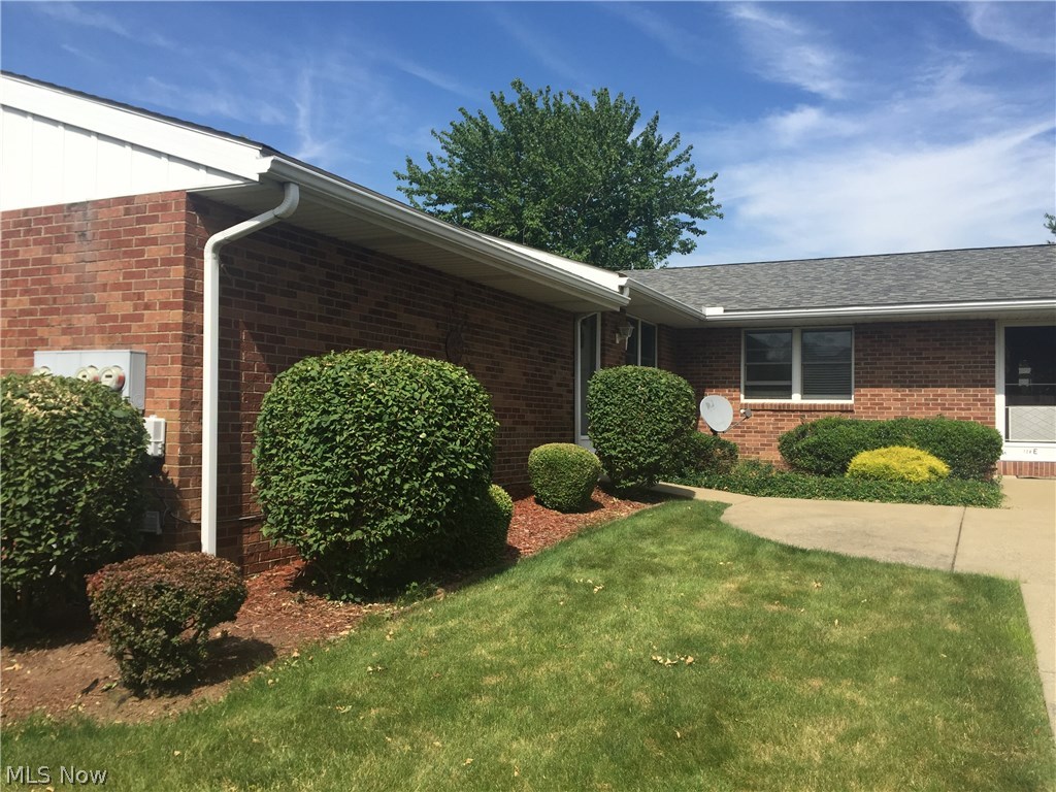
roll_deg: -0.3
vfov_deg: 48.2
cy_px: 396
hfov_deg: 61.7
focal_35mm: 29
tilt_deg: +3.4
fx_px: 885
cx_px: 528
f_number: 2.2
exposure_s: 1/1721
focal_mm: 4.15
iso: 32
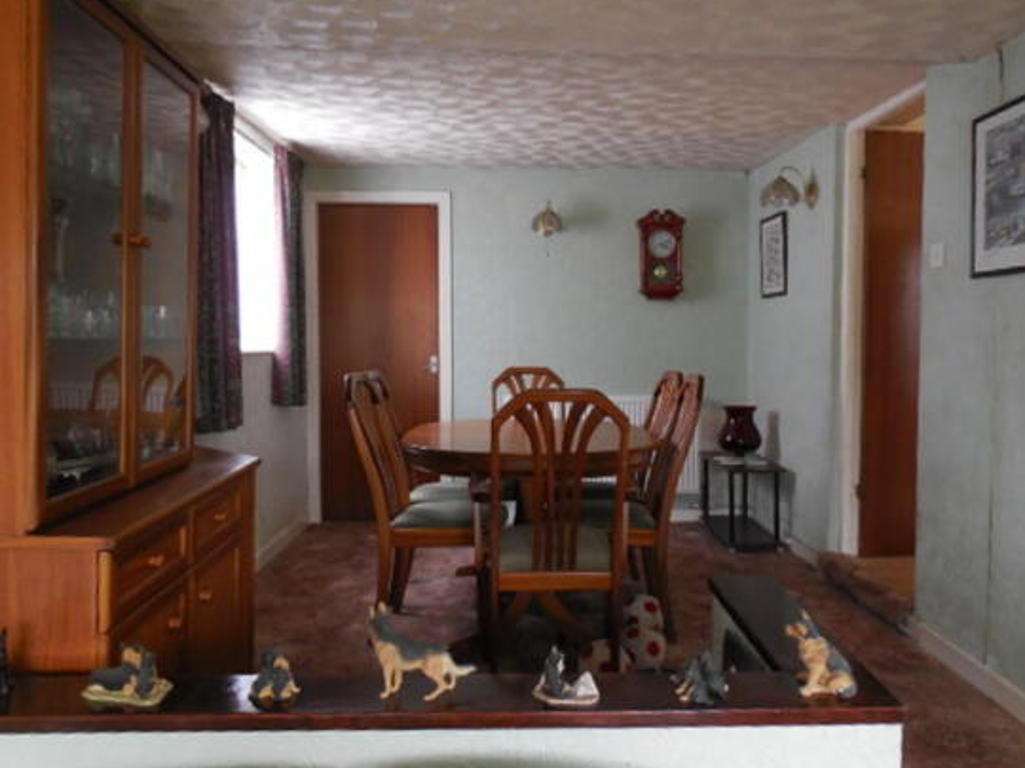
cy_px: 371
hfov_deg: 65.3
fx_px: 799
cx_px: 538
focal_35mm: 27
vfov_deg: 51.3
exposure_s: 1/30
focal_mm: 4.5
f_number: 3.1
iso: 320
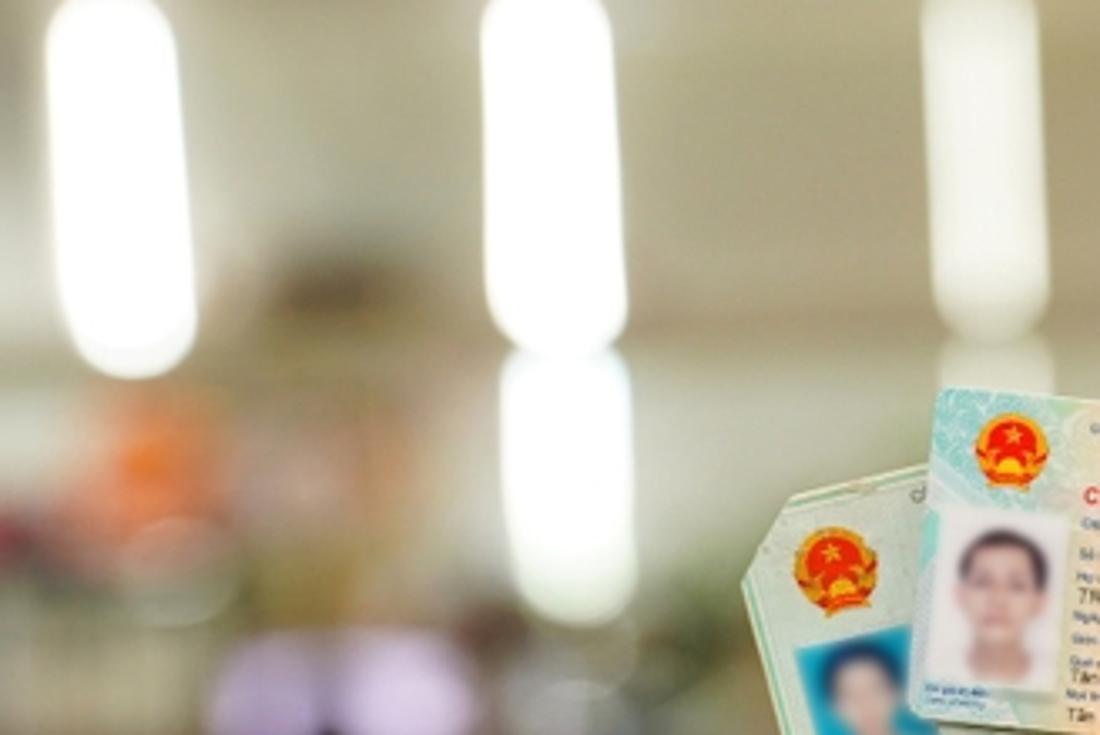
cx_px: 1288
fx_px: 5961
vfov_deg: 7.0
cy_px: 757
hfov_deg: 10.4
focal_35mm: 195
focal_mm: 80
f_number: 4
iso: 1000
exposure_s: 1/80
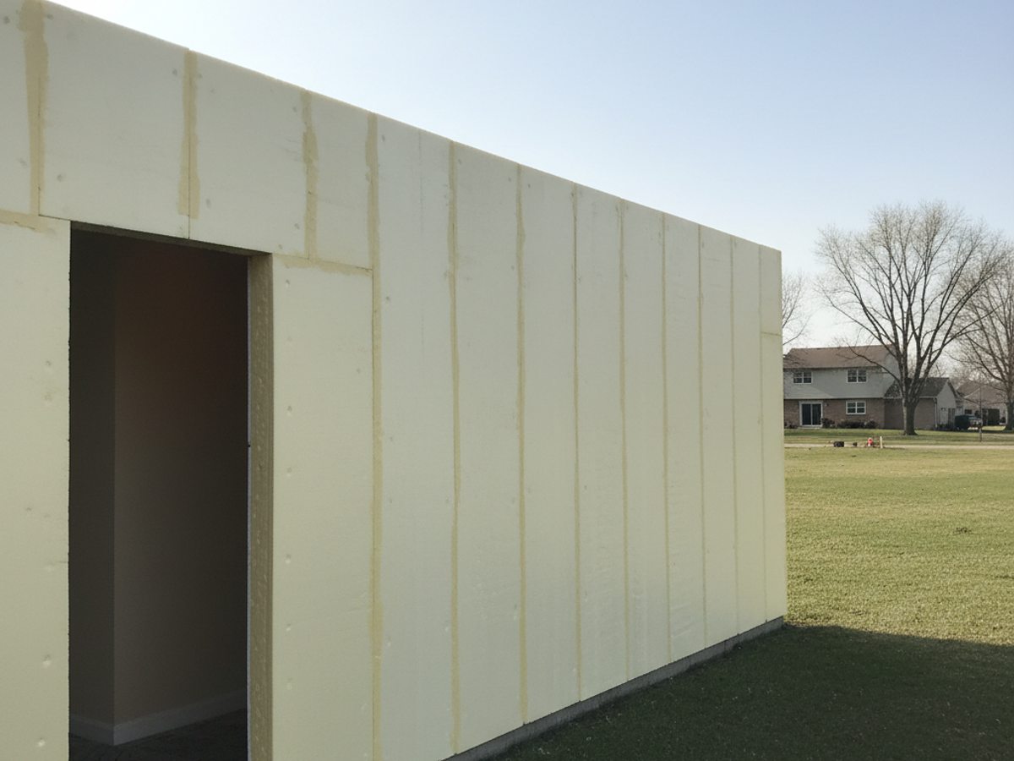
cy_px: 380
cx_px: 507
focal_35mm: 23
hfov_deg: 73.9
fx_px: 674
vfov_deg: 58.9
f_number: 1.8
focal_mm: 6.4
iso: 951
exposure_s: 1/1184
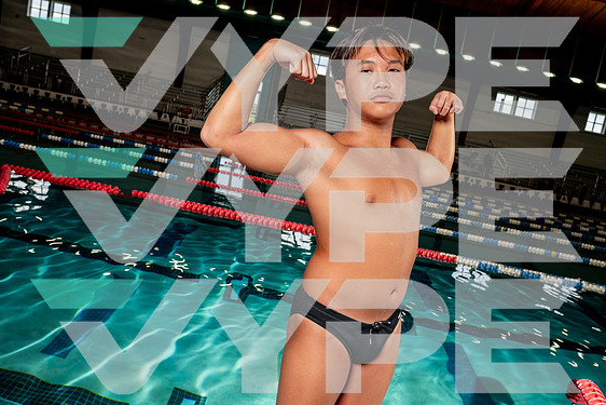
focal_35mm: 32
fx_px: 539
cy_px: 206
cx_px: 308
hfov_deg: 58.7
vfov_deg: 41.1
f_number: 7.1
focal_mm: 31
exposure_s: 1/250
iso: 400
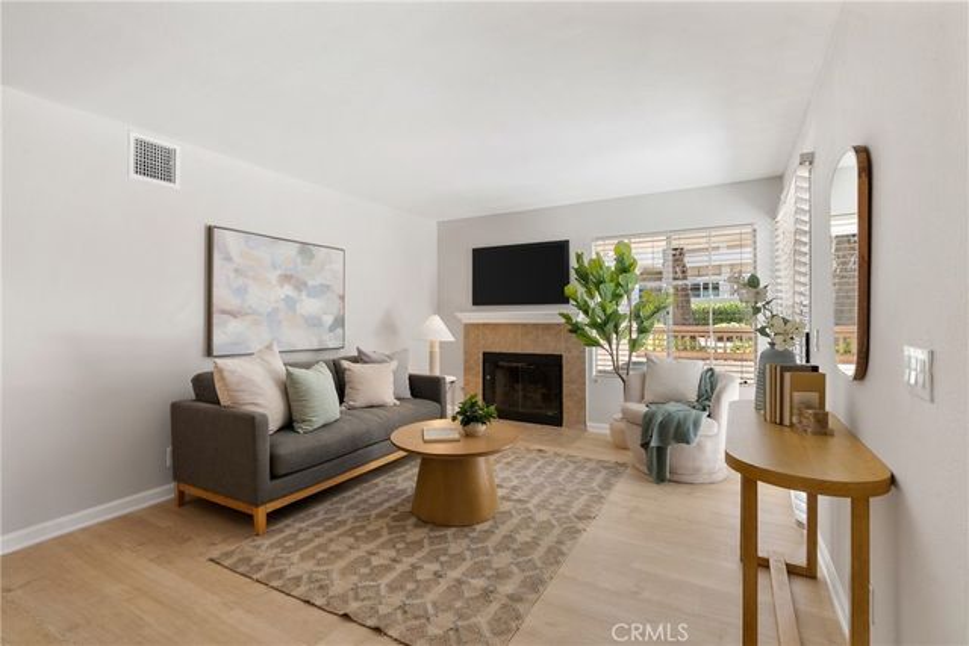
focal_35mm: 16
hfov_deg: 96.7
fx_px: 431
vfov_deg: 73.8
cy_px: 323
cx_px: 484
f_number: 9
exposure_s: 1/13
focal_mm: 16
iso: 320
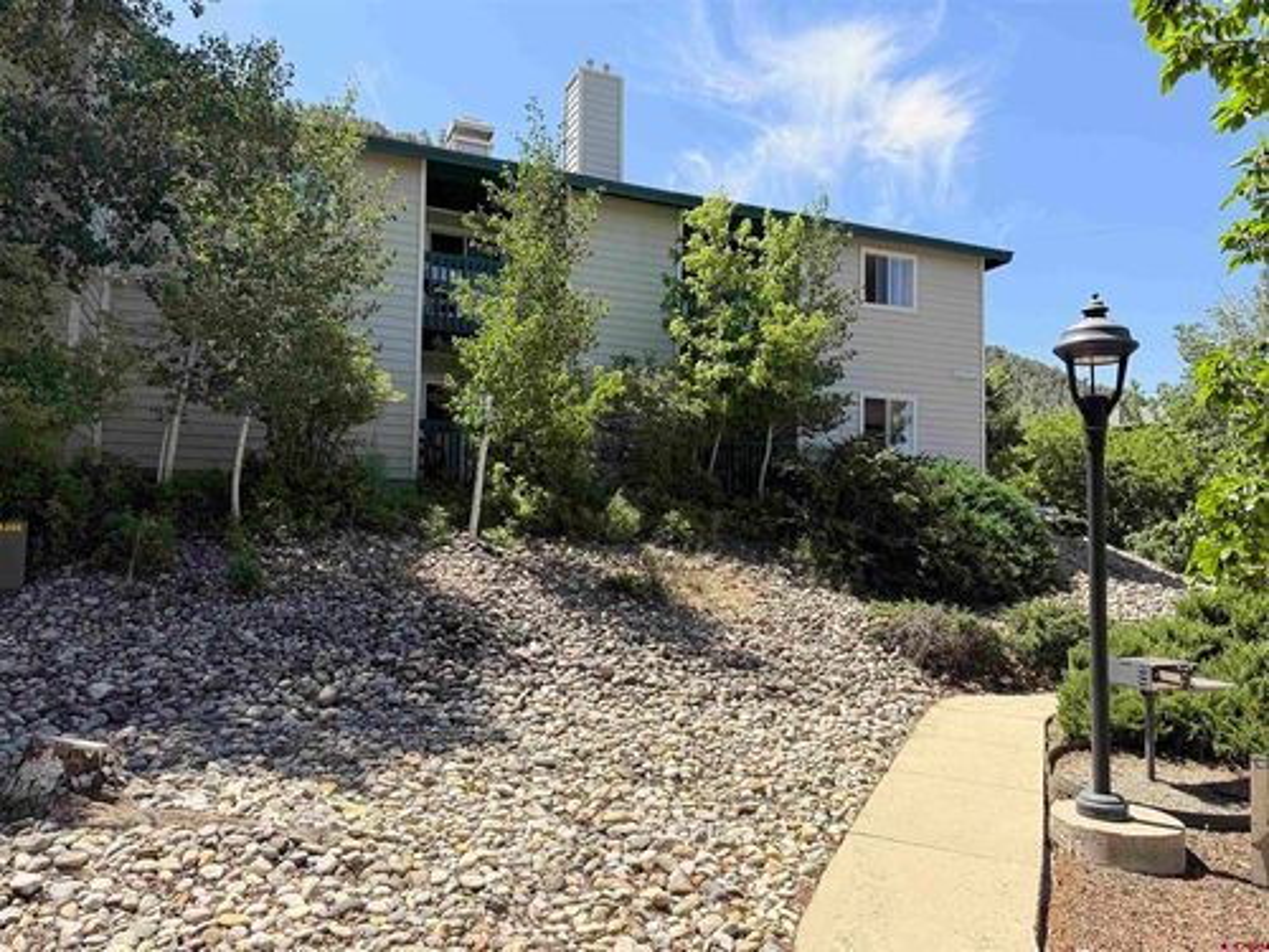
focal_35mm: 24
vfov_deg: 56.8
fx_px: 880
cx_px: 634
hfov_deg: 71.6
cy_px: 476
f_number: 1.78
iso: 80
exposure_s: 1/2525
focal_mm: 6.76
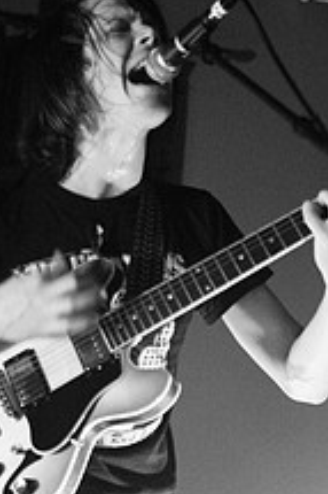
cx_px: 143
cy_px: 338
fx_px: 1287
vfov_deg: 21.6
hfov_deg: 14.5
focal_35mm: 94
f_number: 1.4
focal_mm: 30
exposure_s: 1/50
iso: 1000
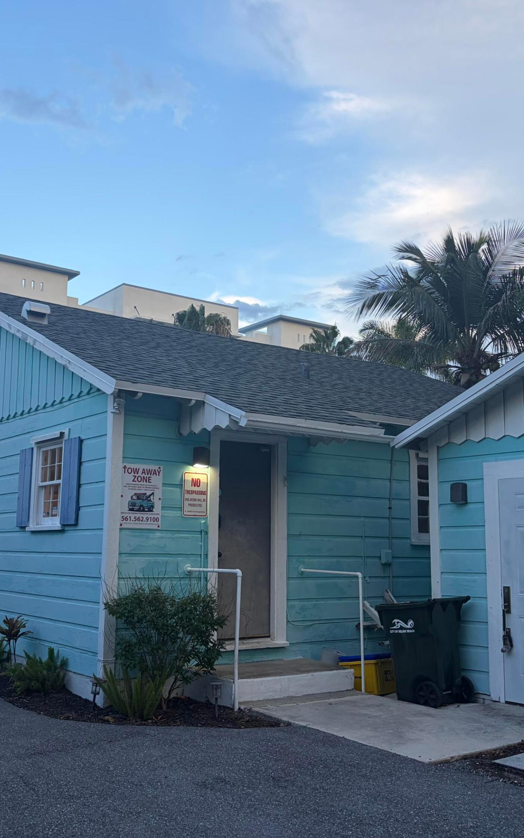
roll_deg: -0.8
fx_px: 845
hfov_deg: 34.4
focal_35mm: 37
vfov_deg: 52.7
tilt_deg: +8.8
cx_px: 232
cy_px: 416
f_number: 1.6
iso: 40
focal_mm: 5.96
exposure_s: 1/196
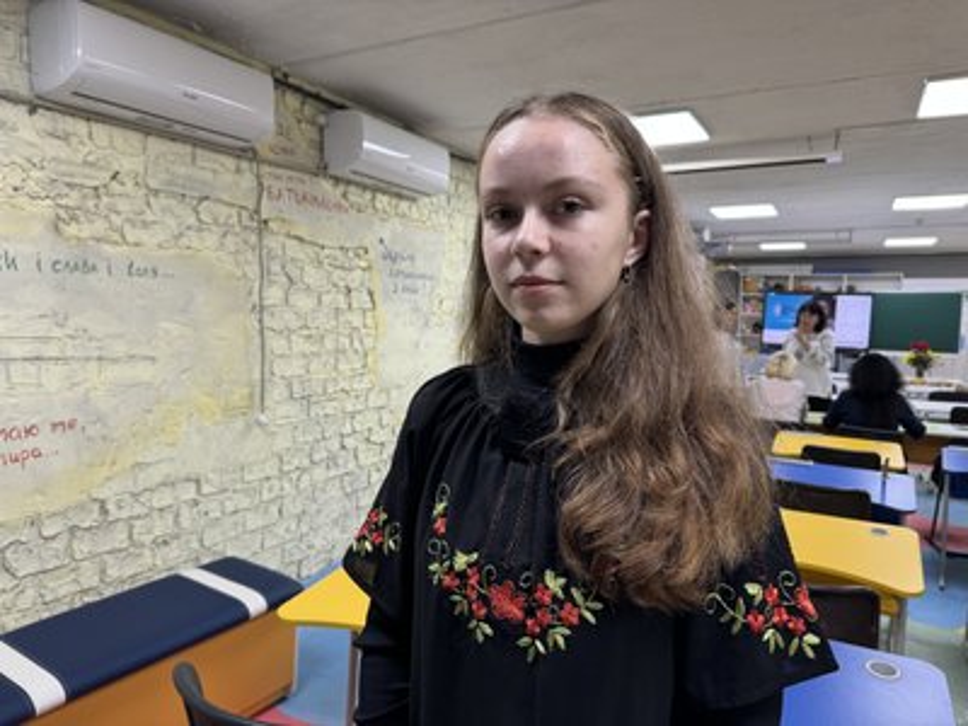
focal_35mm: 24
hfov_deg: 71.6
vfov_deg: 56.8
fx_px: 671
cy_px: 363
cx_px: 484
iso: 160
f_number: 1.78
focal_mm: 6.86
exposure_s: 1/100
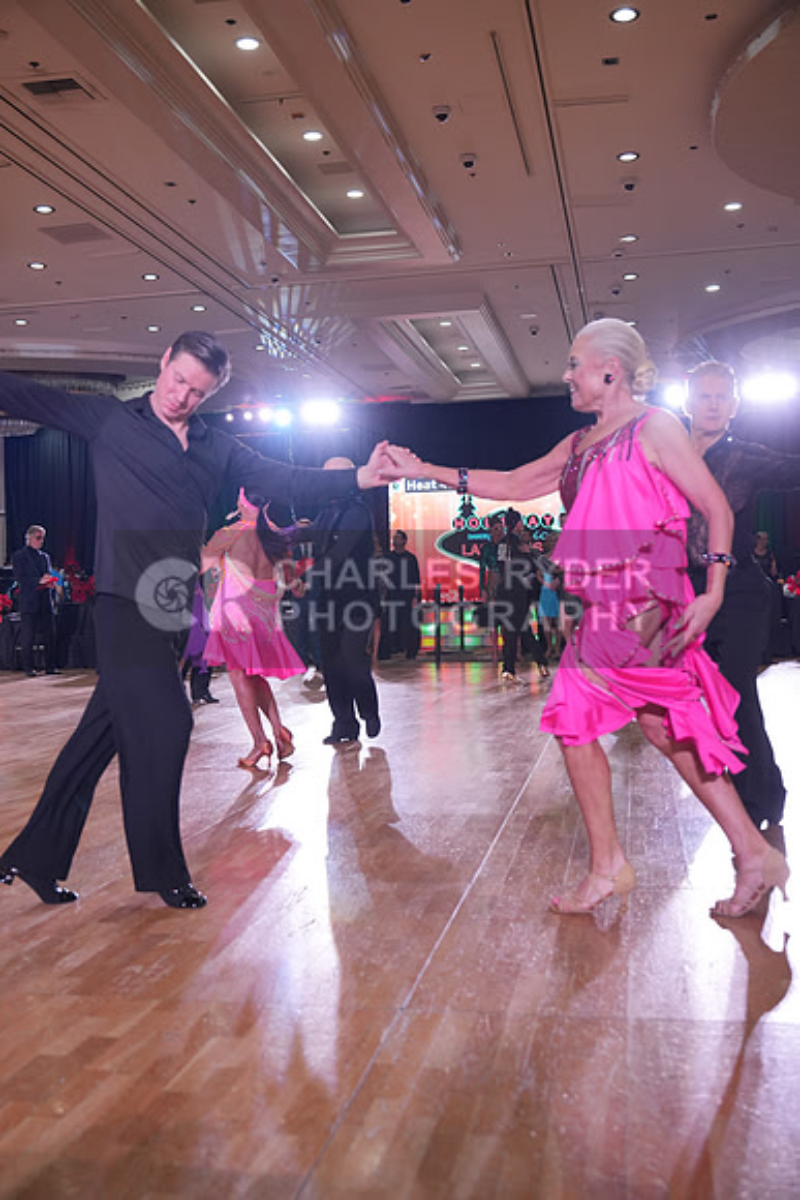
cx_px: 400
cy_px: 600
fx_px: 1166
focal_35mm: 35
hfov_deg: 37.9
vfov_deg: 54.4
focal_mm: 35
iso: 1600
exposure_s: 1/500
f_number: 4
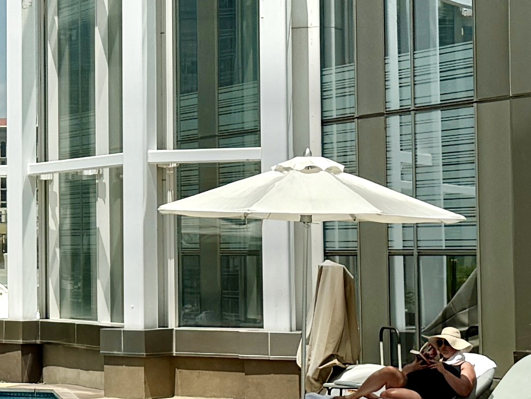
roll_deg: -0.2
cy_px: 127
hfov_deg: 14.1
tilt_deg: +2.9
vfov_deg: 11.0
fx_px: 2072
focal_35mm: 135
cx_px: -141
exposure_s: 1/10417
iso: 80
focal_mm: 6.76
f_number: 1.78
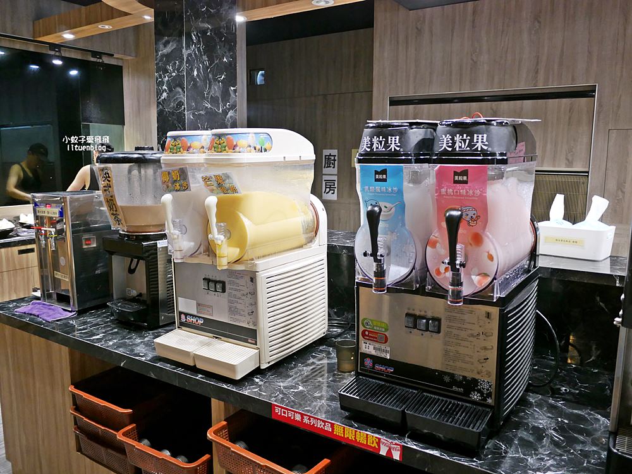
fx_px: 511
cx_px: 316
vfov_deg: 49.8
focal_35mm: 28
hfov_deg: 63.4
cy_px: 237
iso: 1000
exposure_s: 1/60
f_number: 2.5
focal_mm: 14
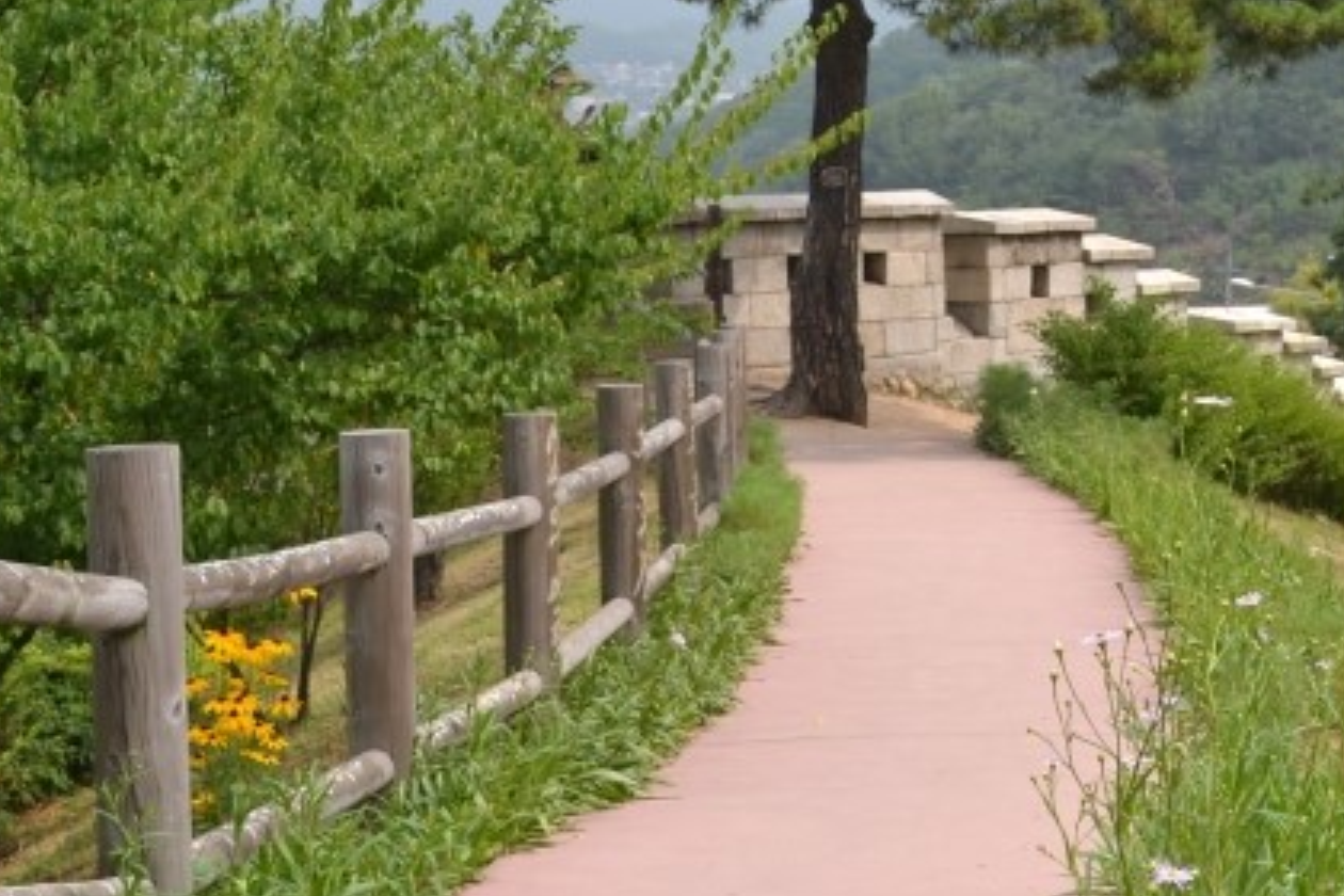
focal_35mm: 90
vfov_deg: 14.9
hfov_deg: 22.2
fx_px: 3360
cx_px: 1136
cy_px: -19
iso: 100
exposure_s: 1/160
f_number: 6.3
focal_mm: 28
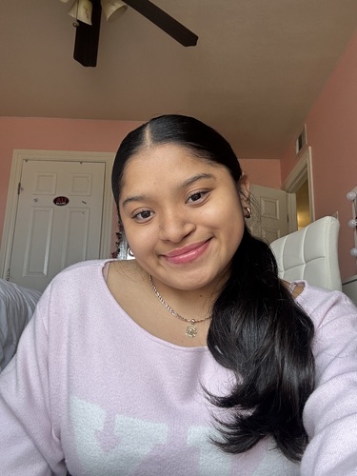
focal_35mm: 30
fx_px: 413
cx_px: 178
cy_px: 238
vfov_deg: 60.0
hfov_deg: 46.8
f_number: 1.9
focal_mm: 2.69
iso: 64
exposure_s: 1/121
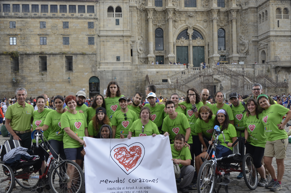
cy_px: 96
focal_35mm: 38
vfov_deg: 35.3
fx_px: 302
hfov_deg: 51.4
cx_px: 146
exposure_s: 1/100
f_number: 5
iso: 400
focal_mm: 25
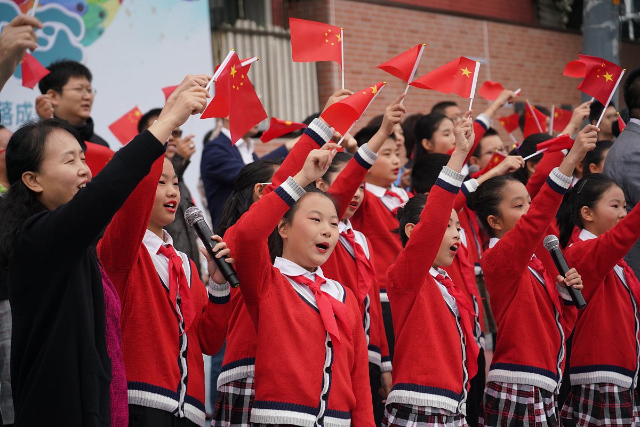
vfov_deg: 16.7
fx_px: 1458
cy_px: 214
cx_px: 320
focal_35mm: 82
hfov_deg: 24.8
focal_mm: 82
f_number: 4
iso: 2000
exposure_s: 1/2500
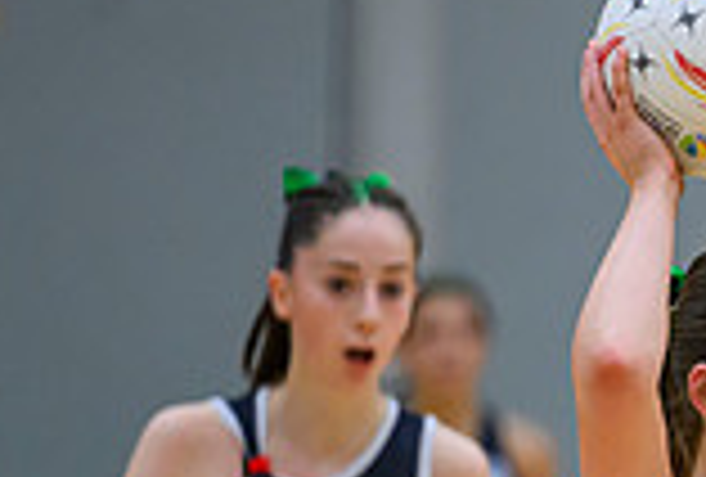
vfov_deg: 1.7
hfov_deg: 2.6
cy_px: 530
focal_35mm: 798
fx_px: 15710
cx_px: 1164
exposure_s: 1/1250
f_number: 2.8
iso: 3200
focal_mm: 200
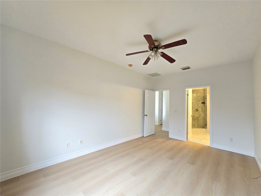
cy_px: 98
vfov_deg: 89.9
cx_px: 130
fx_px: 98
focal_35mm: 13
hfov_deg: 106.2
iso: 320
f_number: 2.2
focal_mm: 2.2
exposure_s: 1/60
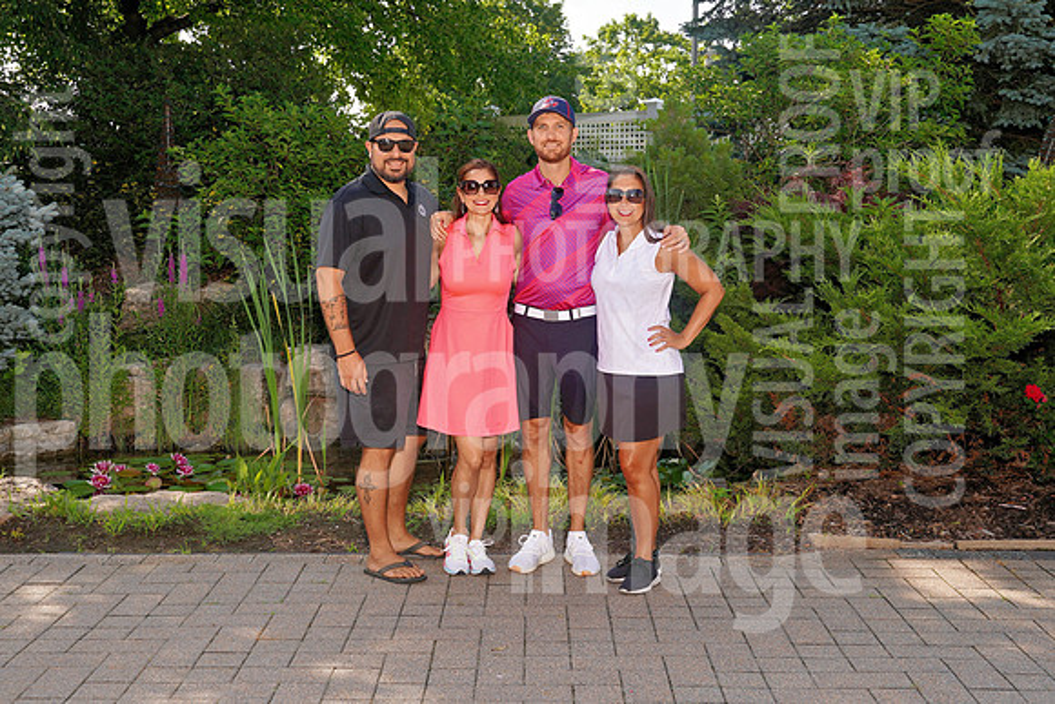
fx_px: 1495
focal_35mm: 51
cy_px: 352
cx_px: 528
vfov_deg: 26.5
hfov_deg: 38.9
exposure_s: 1/125
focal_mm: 34
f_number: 8
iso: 100
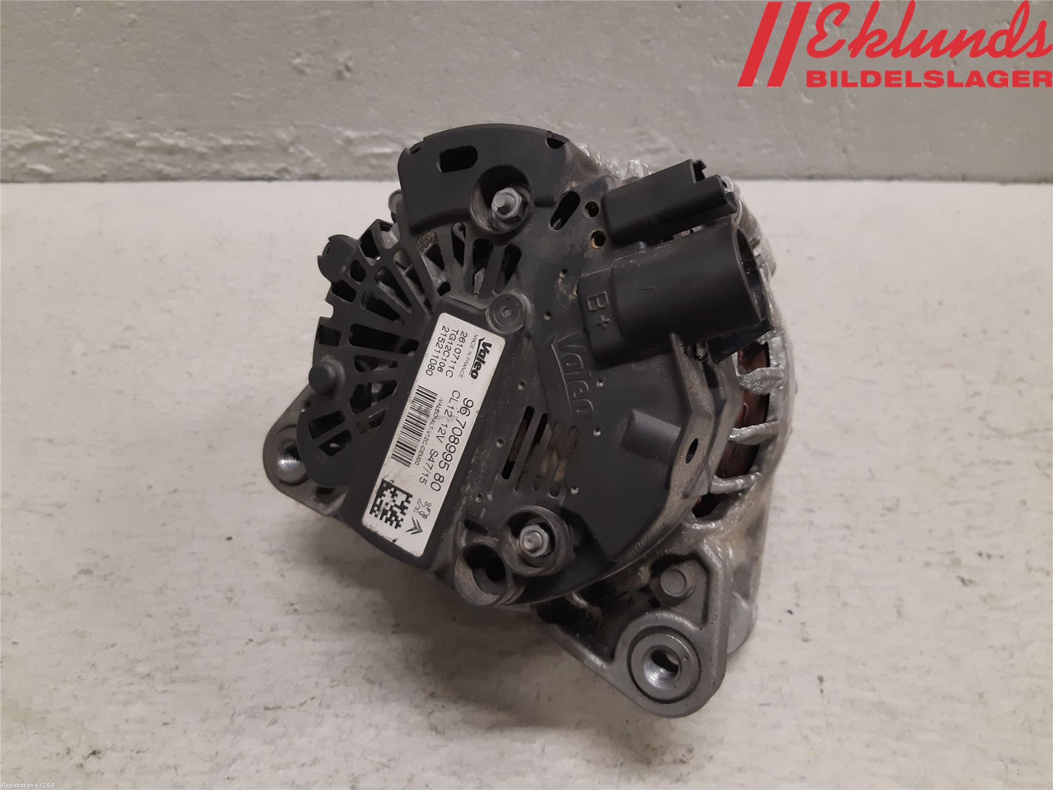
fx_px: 791
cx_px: 526
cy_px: 395
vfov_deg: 53.1
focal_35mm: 26
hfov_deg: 67.3
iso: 200
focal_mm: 3.93
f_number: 1.7
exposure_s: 1/50
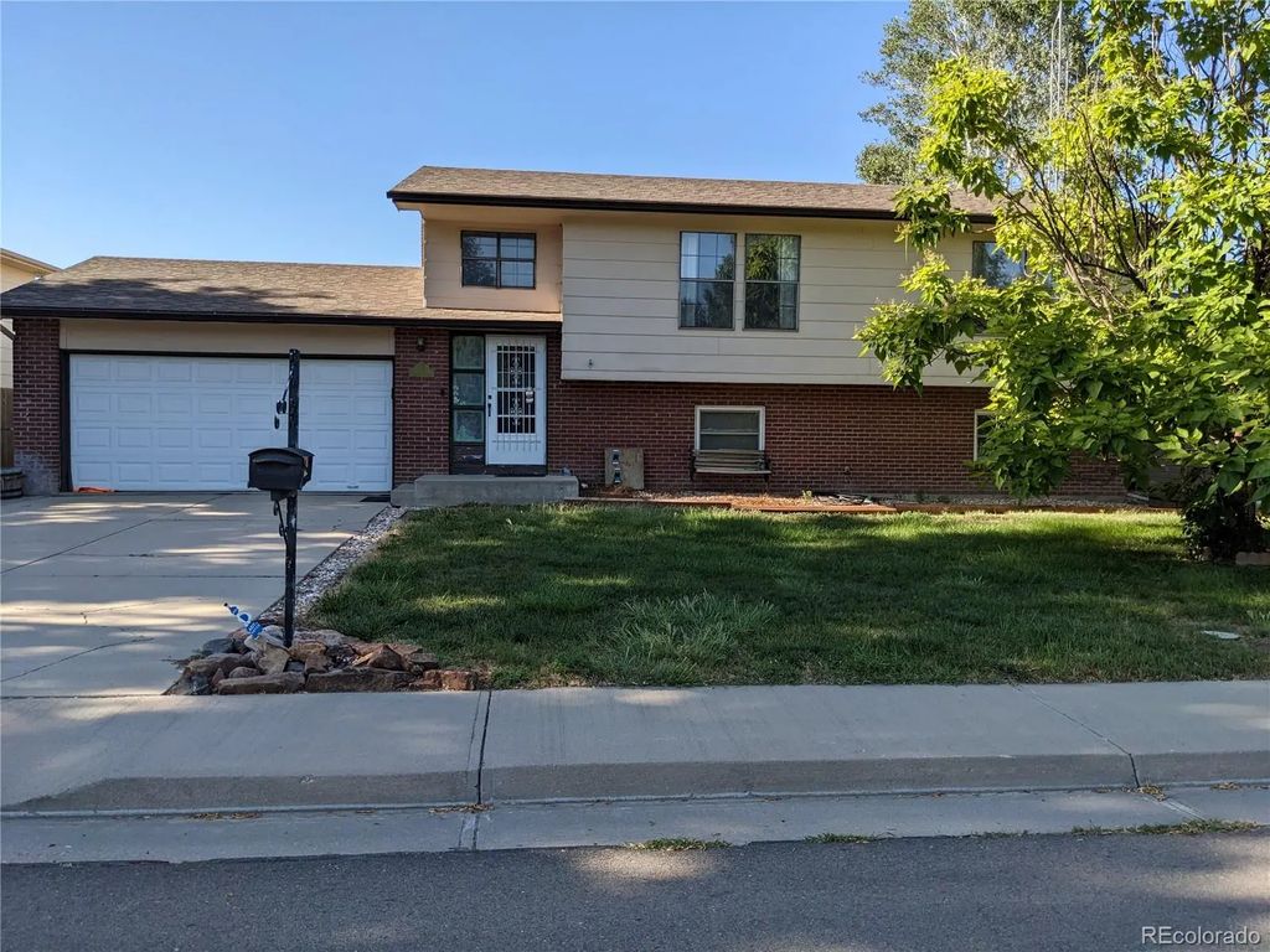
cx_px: 635
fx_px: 991
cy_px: 476
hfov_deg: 65.3
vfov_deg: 51.4
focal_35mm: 27
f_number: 1.73
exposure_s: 1/1565
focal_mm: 4.38
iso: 51
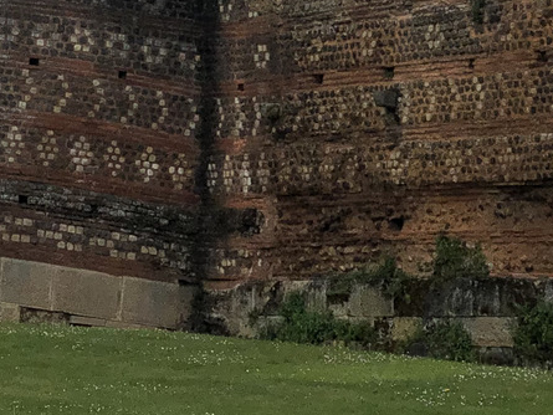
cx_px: -75
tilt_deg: +11.8
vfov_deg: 7.7
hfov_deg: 10.4
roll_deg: +1.3
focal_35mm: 187
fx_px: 2988
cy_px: -302
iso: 16
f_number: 2.4
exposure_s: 1/1567
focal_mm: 6
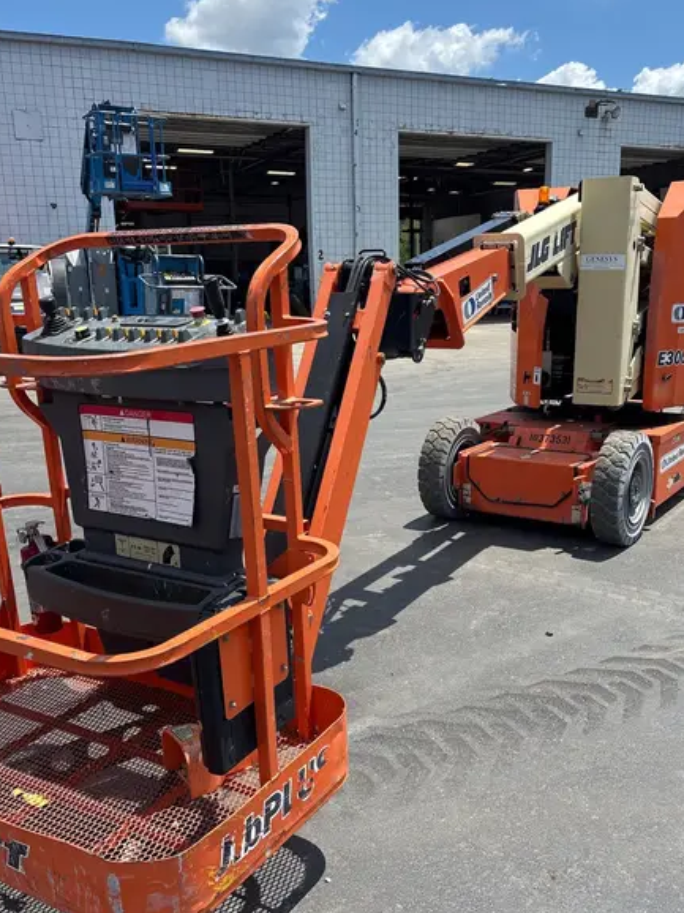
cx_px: 373
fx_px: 870
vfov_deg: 55.3
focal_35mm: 33
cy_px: 502
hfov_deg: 42.9
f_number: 1.6
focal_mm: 5.96
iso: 50
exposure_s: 1/2571
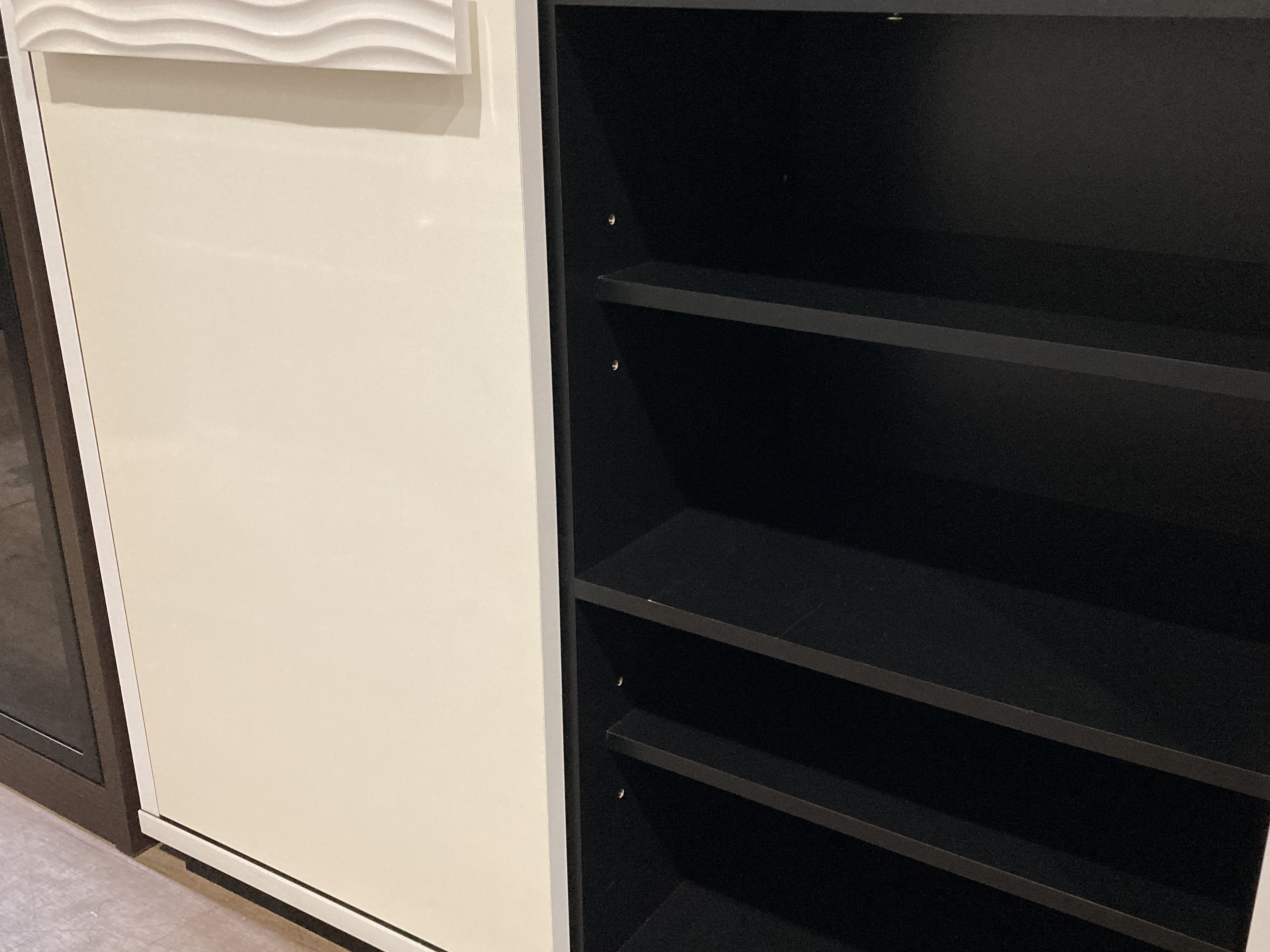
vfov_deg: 41.8
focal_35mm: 34
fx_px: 1247
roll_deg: -0.8
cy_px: 474
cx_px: 713
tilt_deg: -21.0
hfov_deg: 53.8
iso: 320
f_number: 1.8
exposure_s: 1/50
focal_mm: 3.99
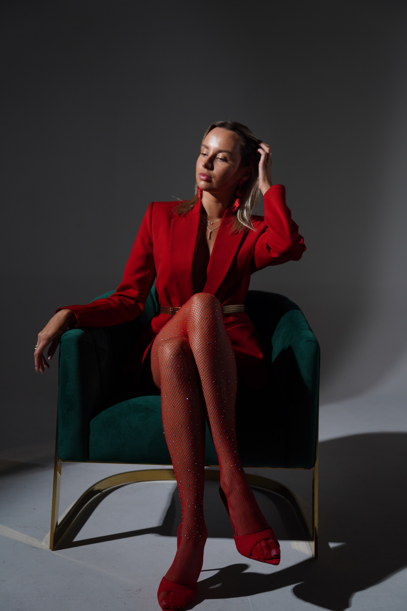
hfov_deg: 36.9
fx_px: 610
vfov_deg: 53.1
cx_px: 209
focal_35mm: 36
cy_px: 307
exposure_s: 1/160
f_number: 2.8
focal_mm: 35
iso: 250
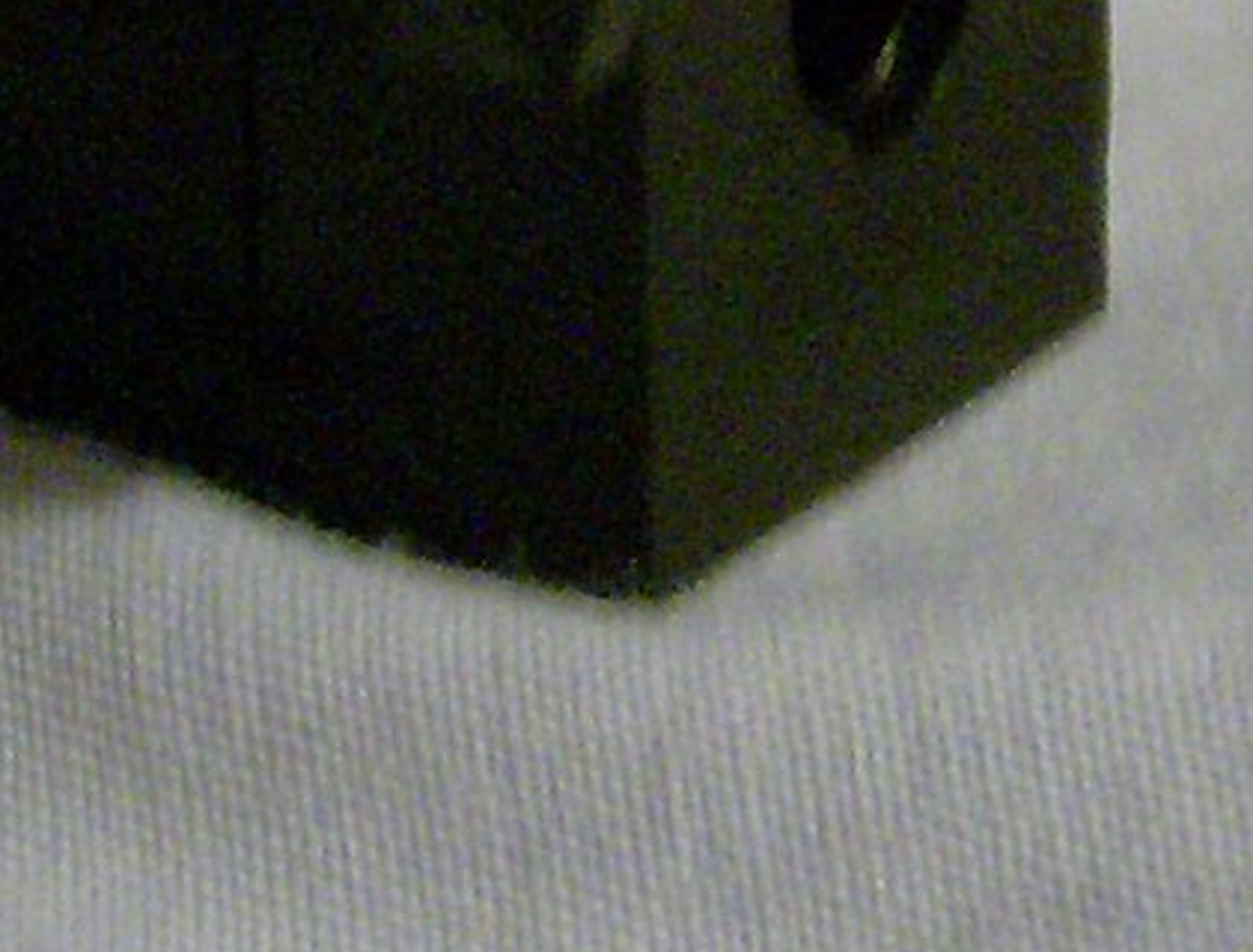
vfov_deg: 5.8
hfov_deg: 7.8
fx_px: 9202
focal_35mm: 253
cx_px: 351
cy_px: -1086
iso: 200
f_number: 2.9
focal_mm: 6.4
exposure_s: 1/9.38
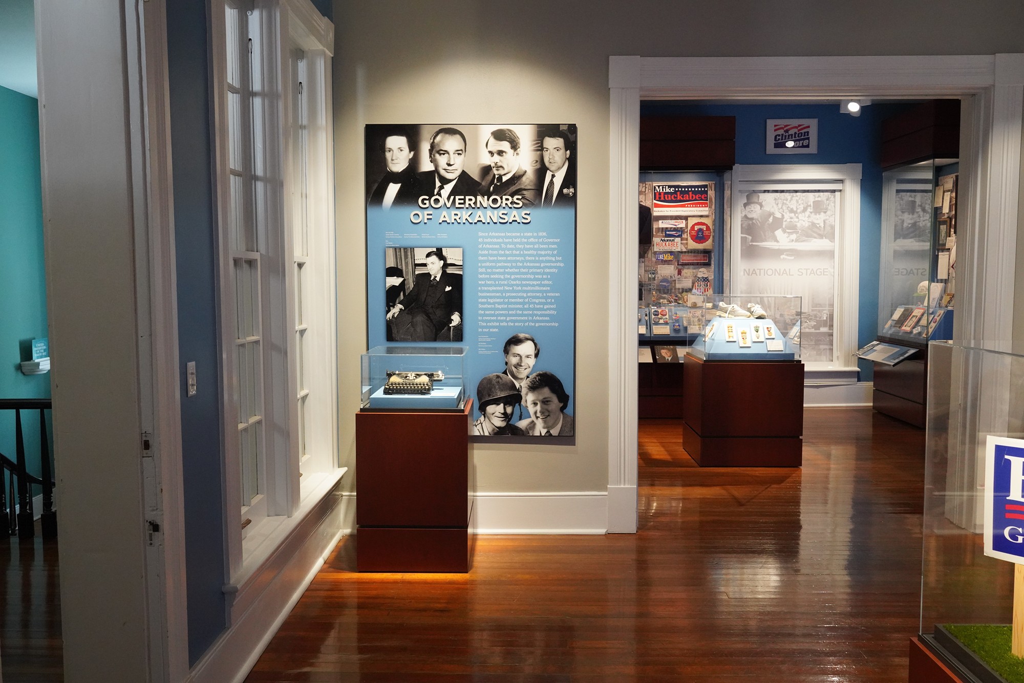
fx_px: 882
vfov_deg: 42.3
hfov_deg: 60.3
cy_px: 342
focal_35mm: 31
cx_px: 512
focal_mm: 31
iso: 6400
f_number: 8
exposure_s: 1/100
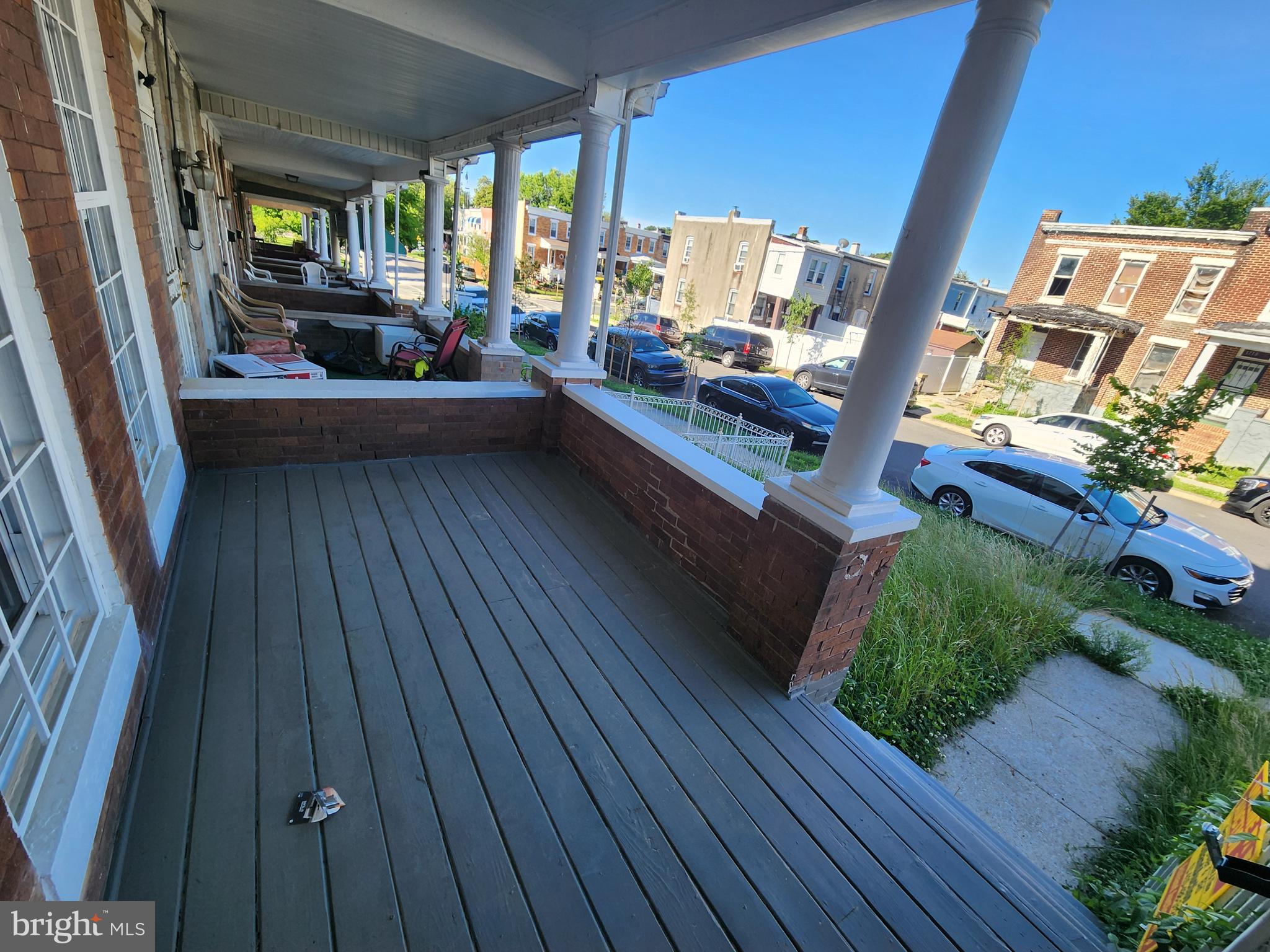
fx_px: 477
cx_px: 635
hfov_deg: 106.2
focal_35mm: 13
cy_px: 476
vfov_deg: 89.9
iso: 50
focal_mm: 2.2
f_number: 2.2
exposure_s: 1/443
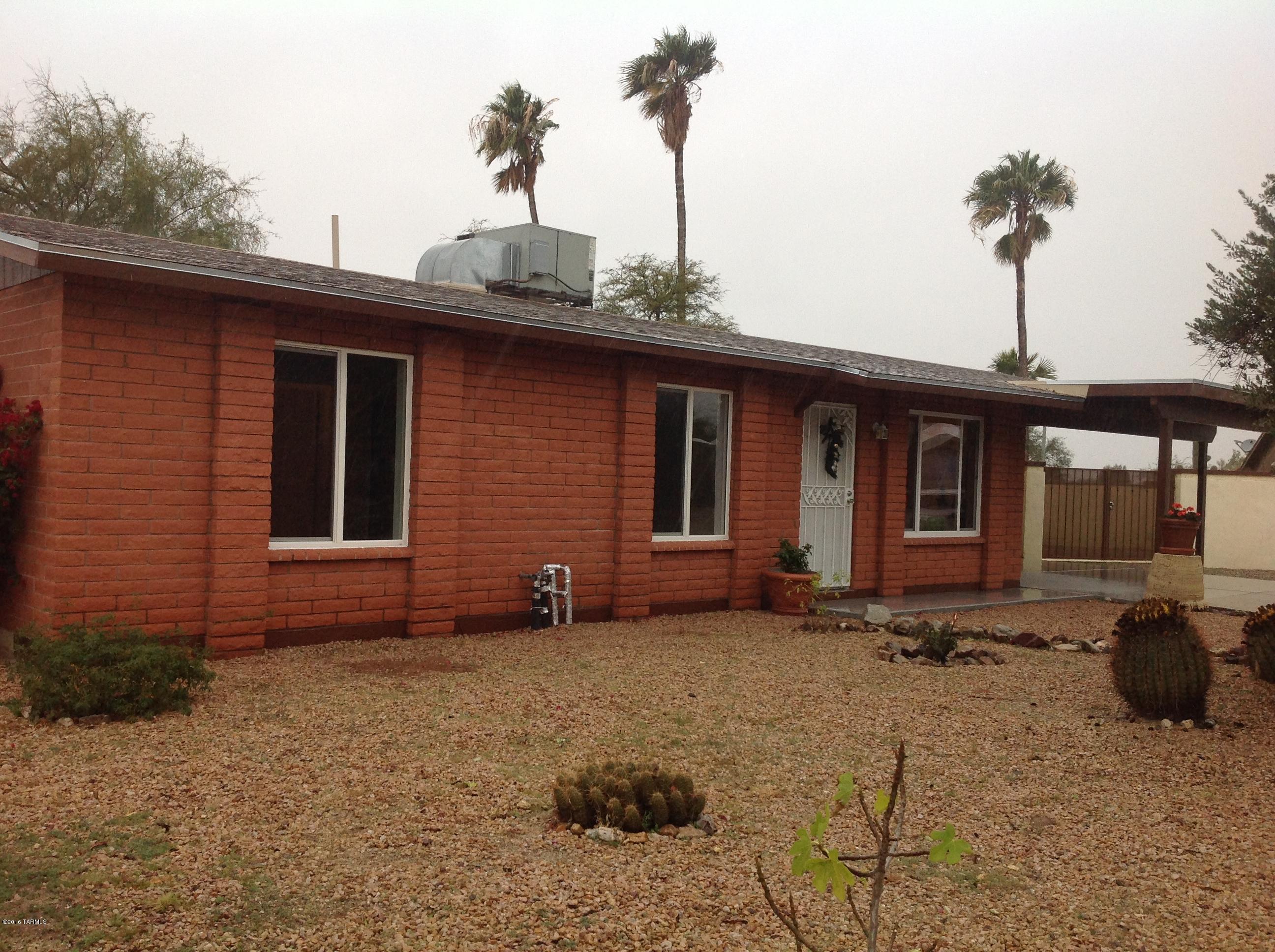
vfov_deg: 40.6
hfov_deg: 52.7
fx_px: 1287
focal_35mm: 35
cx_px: 638
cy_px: 476
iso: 80
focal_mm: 4.28
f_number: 2.4
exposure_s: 1/120
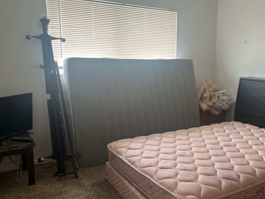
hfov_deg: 49.0
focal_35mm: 37
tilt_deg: -10.2
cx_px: 184
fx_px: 283
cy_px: 103
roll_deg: -0.9
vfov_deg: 38.7
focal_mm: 5.7
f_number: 1.5
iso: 125
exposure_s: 1/65
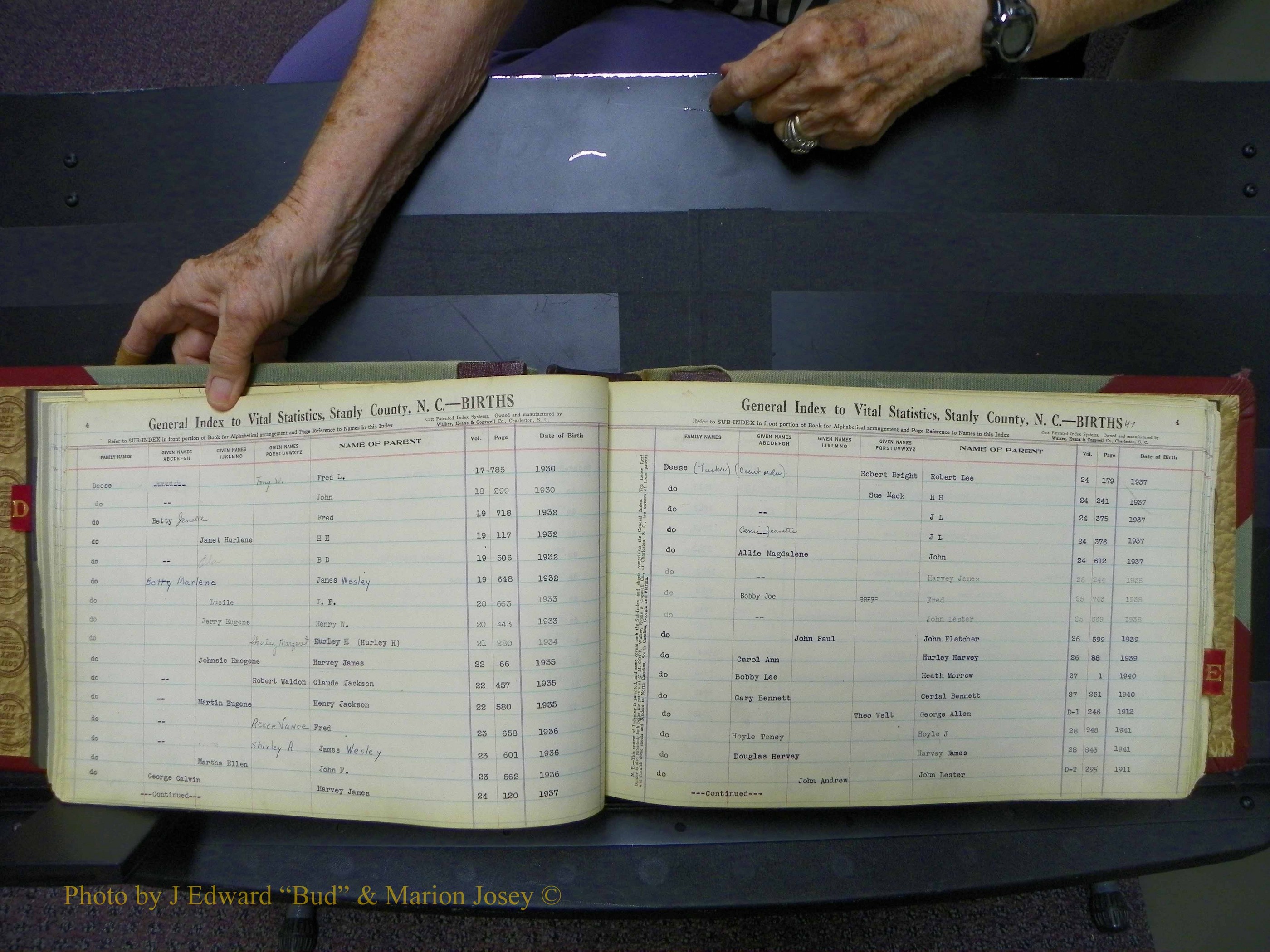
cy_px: 476
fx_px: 954
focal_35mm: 26
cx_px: 635
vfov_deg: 53.1
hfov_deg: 67.3
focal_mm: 4.6
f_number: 2.8
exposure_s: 1/30
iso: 100
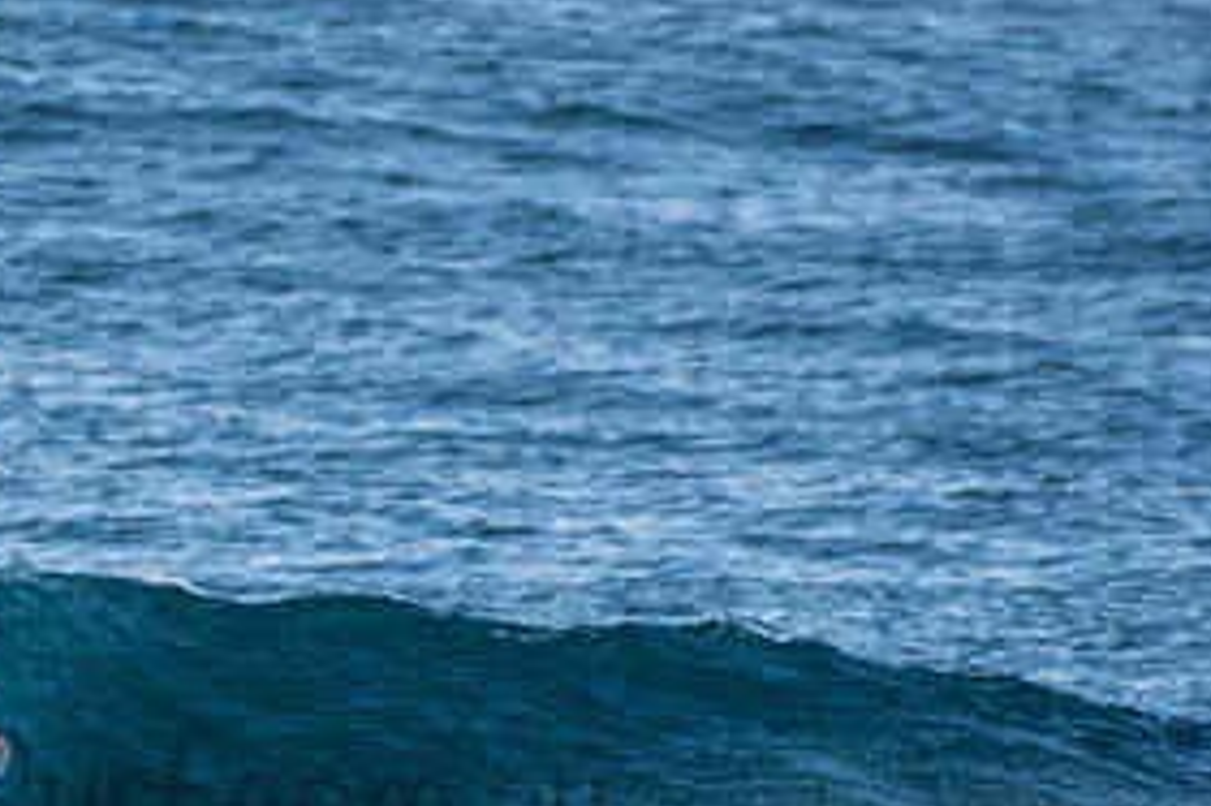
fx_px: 52040
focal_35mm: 1548
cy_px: 756
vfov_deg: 0.9
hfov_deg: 1.3
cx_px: 151
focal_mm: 500
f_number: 5.6
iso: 900
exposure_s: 1/1250
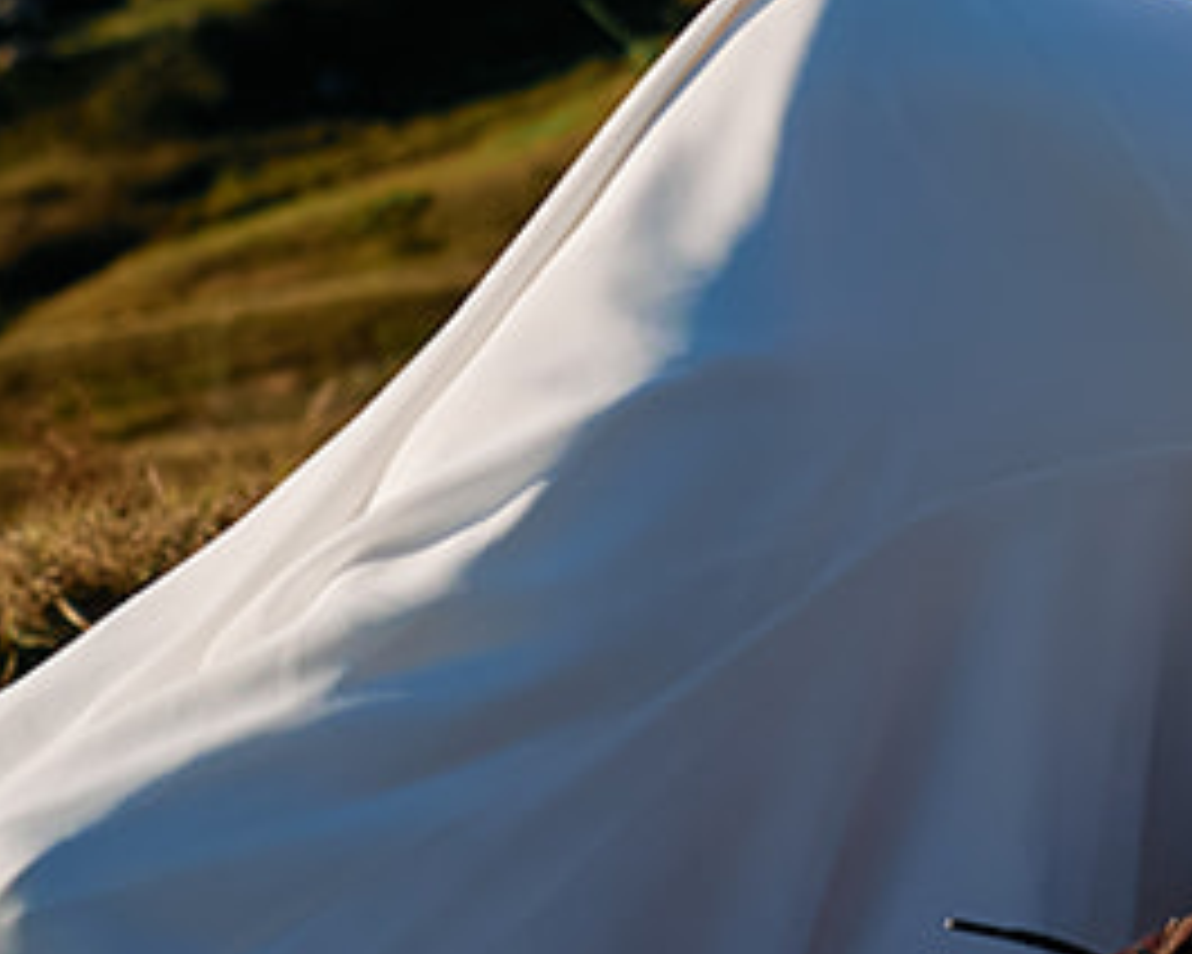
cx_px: 2141
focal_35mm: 198
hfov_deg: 9.3
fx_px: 6985
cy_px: -1109
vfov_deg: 7.4
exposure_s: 1/1250
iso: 125
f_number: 2.8
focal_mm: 23
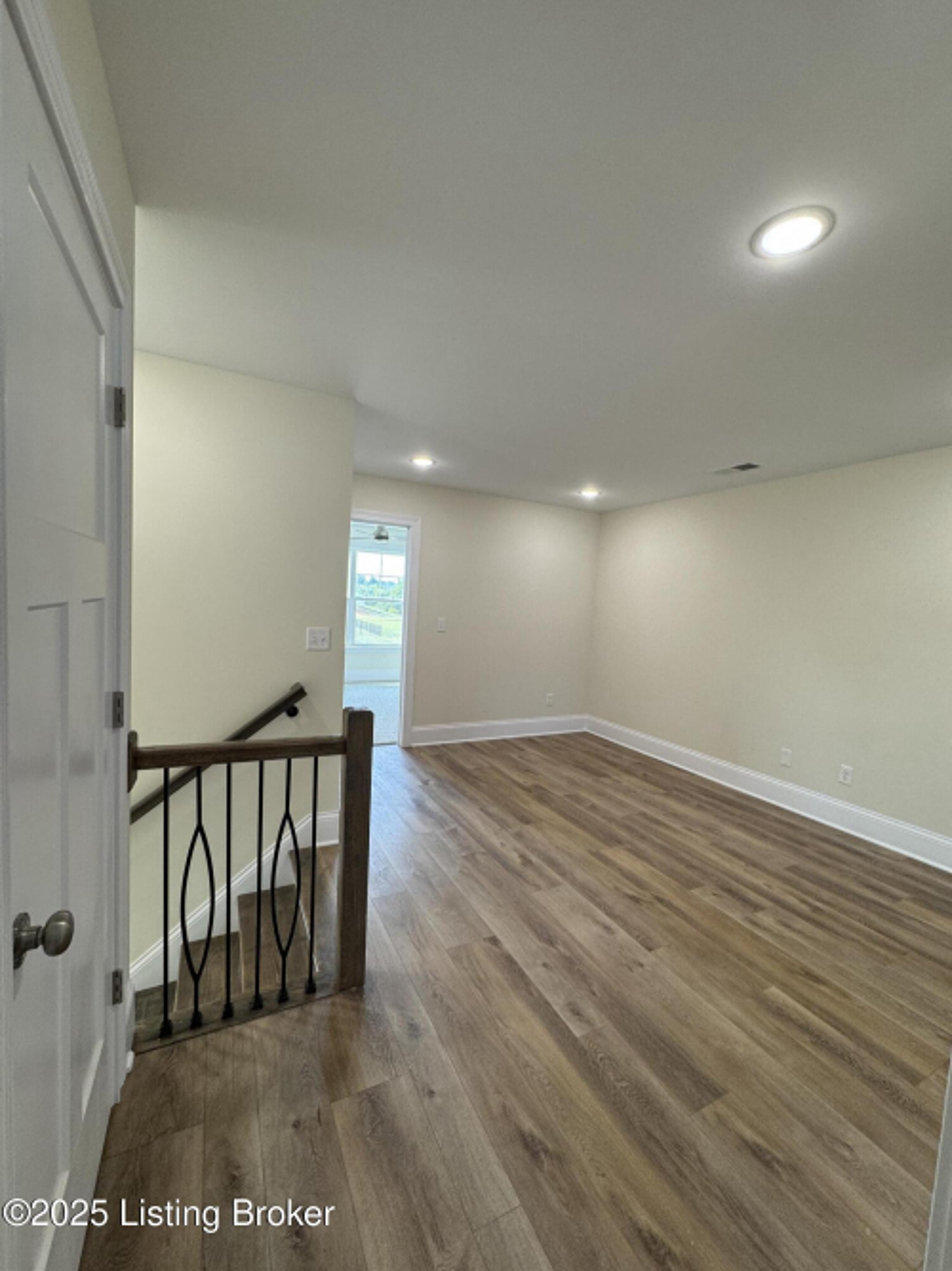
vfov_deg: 102.1
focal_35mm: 14
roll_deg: -2.8
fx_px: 514
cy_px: 636
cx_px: 476
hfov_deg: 85.7
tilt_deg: -4.1
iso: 160
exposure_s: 1/120
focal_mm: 2.22
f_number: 2.2
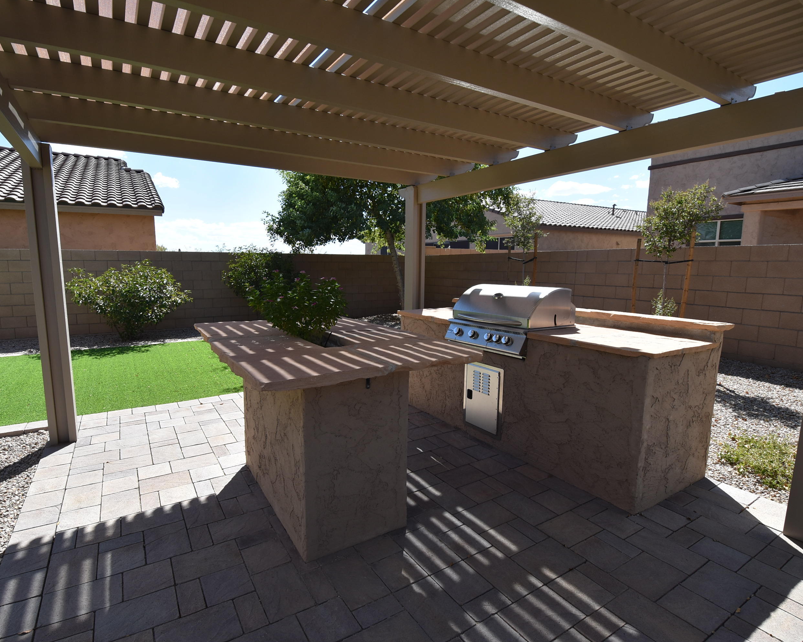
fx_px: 404
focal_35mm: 17
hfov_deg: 89.3
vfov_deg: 77.0
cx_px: 360
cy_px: 320
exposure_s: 1/250
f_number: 8
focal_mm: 10
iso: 200
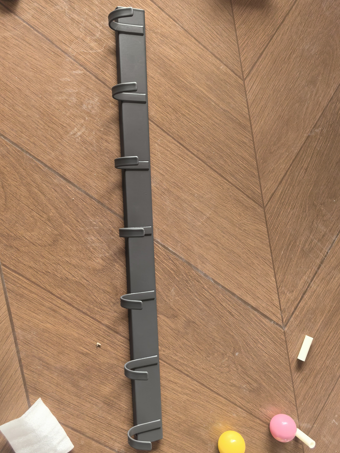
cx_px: 155
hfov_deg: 45.4
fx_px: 406
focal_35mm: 31
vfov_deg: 58.4
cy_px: 228
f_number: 2
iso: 50
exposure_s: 1/180
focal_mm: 6.35
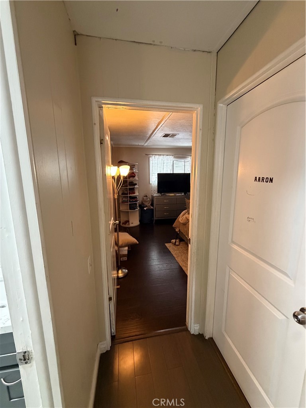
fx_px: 165
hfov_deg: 85.7
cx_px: 153
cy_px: 204
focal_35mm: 14
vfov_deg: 102.1
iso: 800
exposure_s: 1/60
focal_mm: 2.22
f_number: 2.2
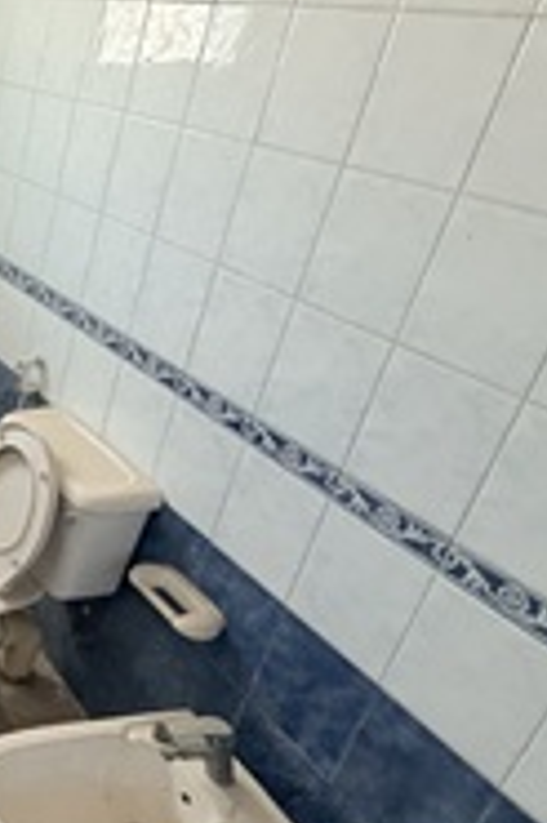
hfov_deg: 25.2
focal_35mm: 36
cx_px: -322
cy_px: 363
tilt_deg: -24.4
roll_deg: -0.2
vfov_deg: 53.0
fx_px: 822
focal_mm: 2.22
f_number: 2.2
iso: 500
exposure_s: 1/60
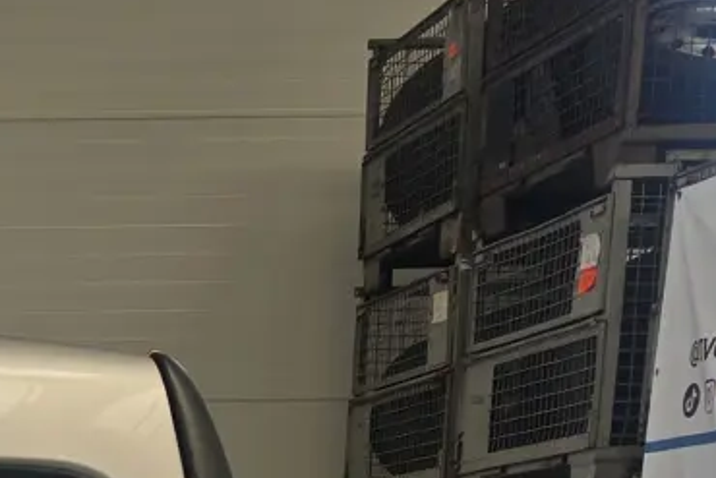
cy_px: 1198
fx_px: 2467
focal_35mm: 124
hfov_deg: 14.5
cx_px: -573
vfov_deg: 9.6
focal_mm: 6.3
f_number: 1.7
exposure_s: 1/180
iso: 12
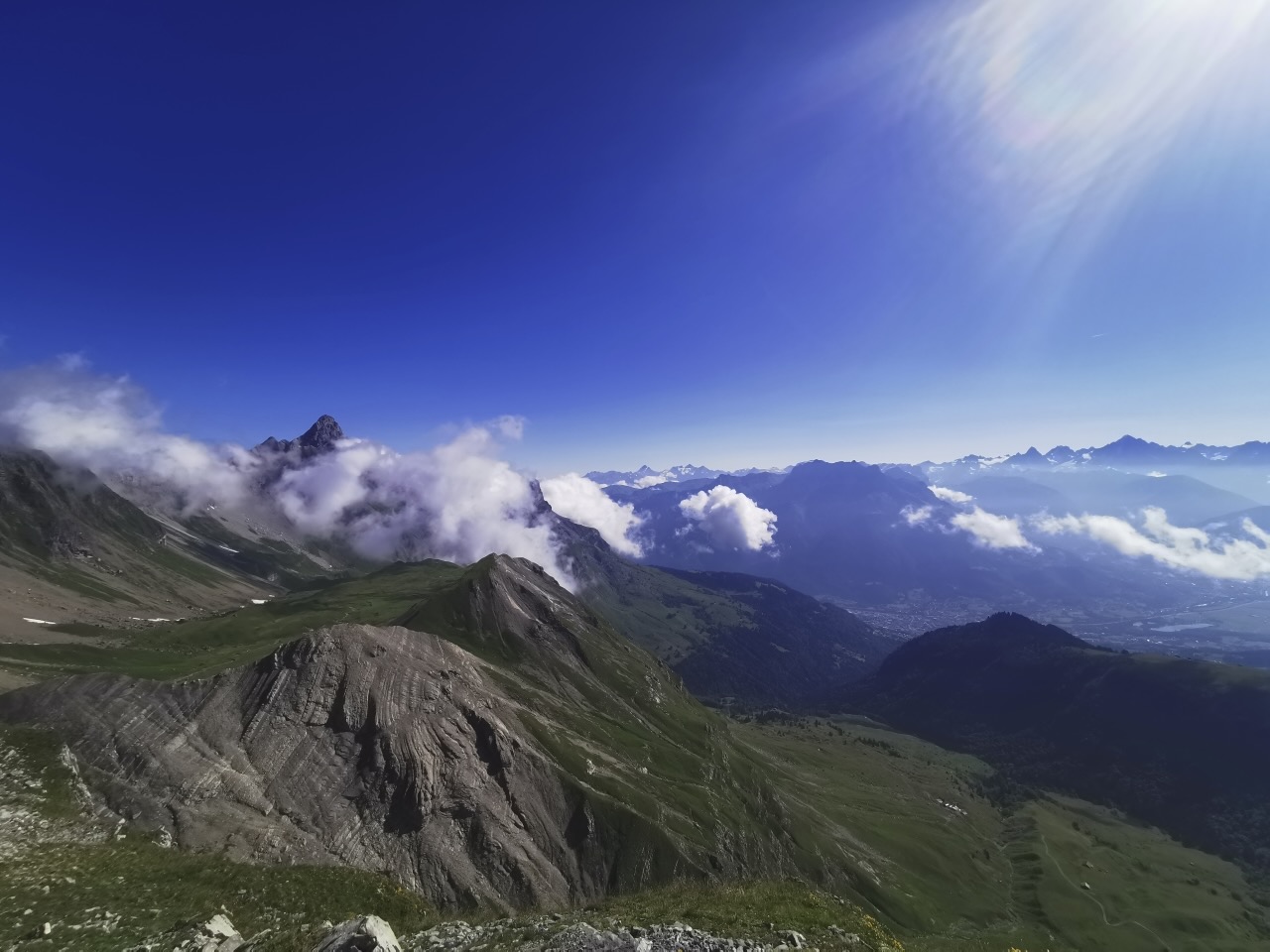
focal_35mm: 16
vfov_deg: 78.1
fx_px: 587
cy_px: 476
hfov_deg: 94.5
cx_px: 635
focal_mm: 2.35
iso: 50
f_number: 2.2
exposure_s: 1/2326
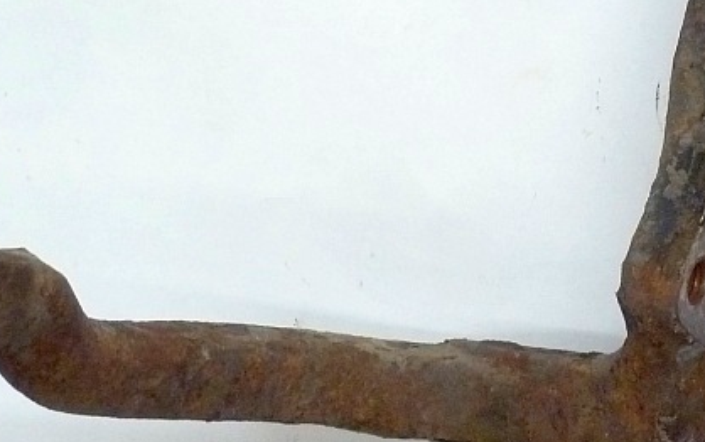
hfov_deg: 19.7
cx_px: 600
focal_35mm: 104
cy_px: 71
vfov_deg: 12.5
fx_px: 2000
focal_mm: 7.3
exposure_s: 1/30
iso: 400
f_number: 3.7
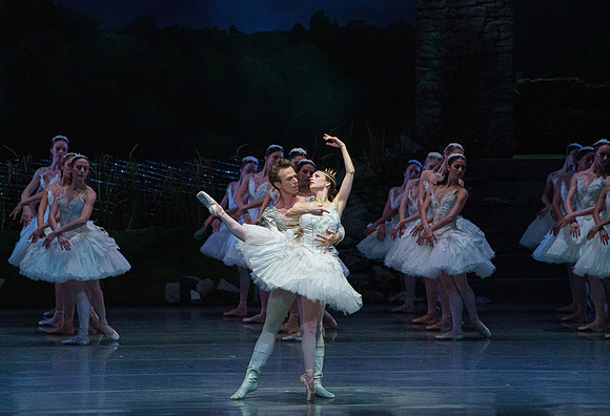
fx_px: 4869
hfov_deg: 7.2
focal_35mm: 285
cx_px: 290
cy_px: 213
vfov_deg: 4.9
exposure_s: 1/250
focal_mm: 274
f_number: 5.6
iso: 8000
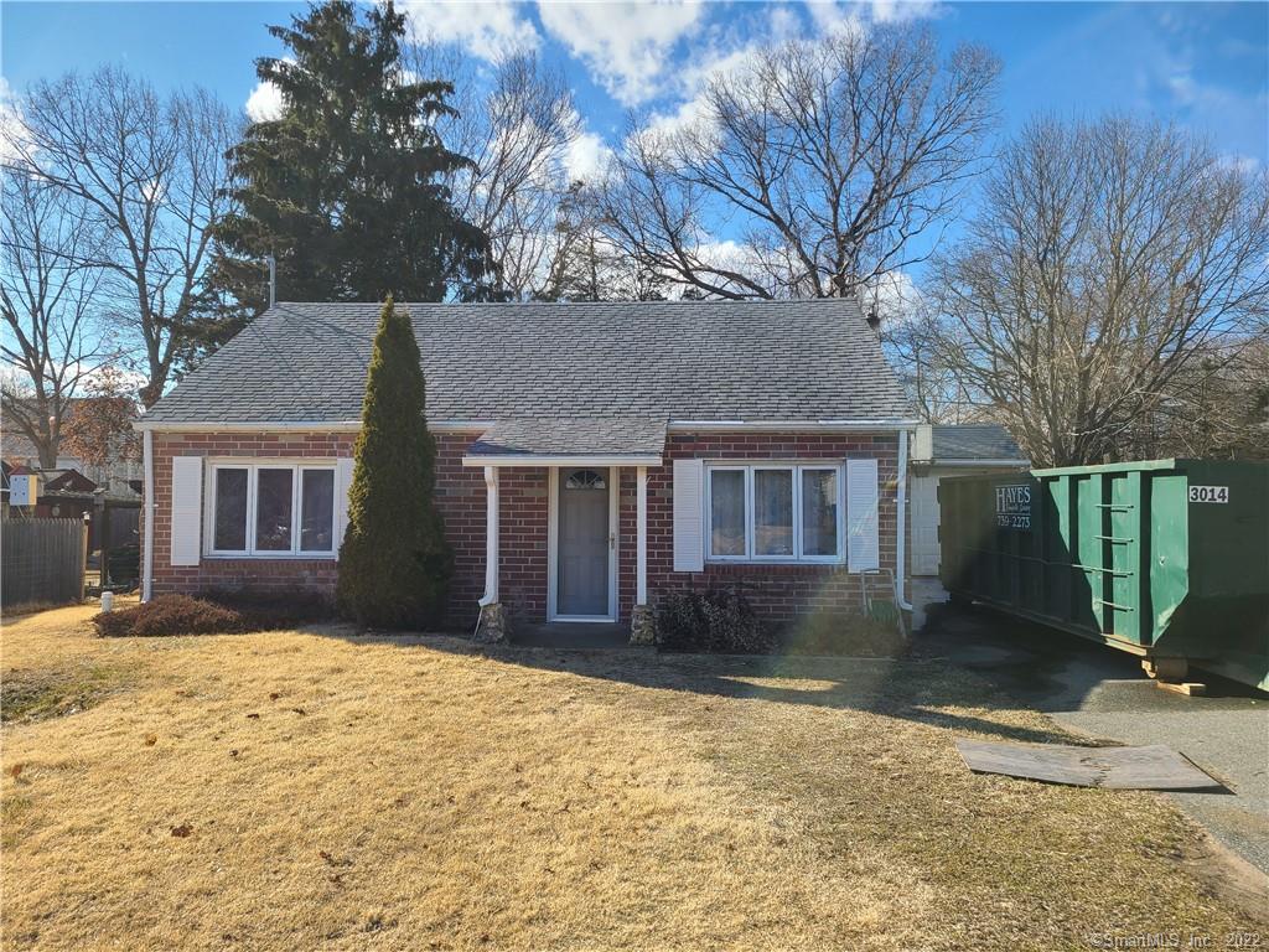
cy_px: 476
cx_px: 634
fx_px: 953
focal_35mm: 26
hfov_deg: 67.3
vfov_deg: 53.1
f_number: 1.8
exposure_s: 1/1399
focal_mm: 5.4
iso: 40
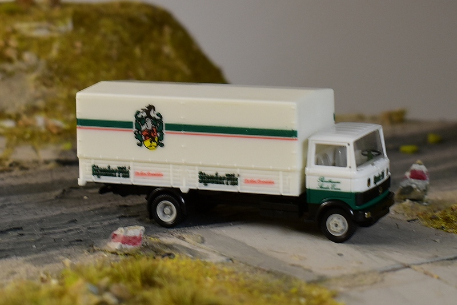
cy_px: 152
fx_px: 724
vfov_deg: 23.8
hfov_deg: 35.0
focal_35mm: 57
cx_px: 228
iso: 400
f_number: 7.1
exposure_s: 1/25
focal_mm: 38
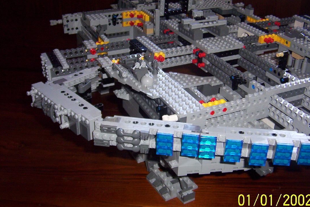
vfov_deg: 32.6
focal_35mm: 41
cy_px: 102
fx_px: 353
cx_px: 159
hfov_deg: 47.4
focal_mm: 5.54
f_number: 2.76
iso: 140
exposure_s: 1/30
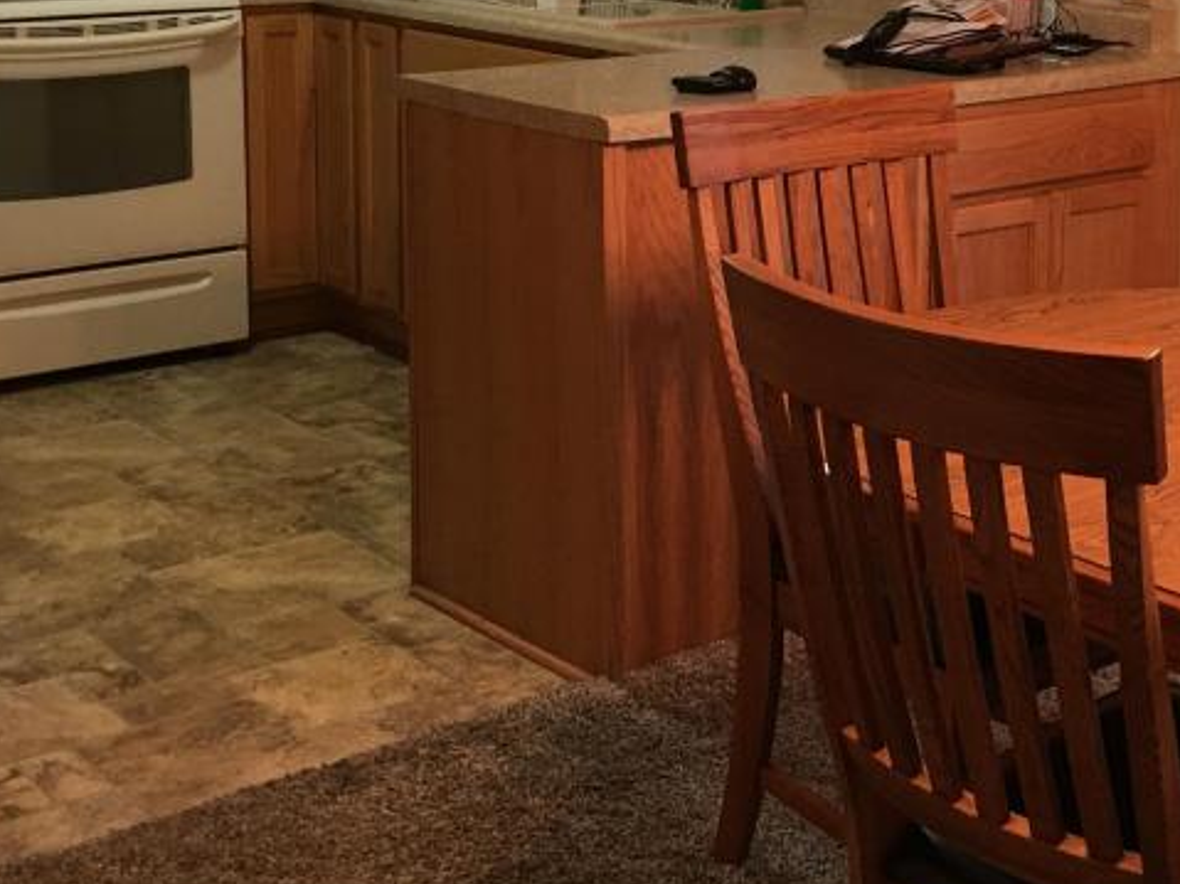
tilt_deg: -5.2
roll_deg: -0.6
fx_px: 2113
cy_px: 89
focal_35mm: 62
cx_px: 887
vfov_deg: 23.0
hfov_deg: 30.7
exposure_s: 1/15
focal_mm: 4.15
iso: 40
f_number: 2.2
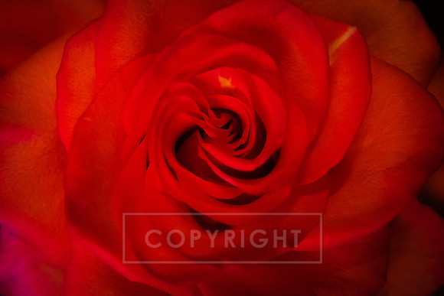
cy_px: 148
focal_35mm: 29
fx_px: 358
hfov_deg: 63.6
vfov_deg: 45.0
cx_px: 222
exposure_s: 1/80
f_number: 6.3
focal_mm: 29
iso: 3200
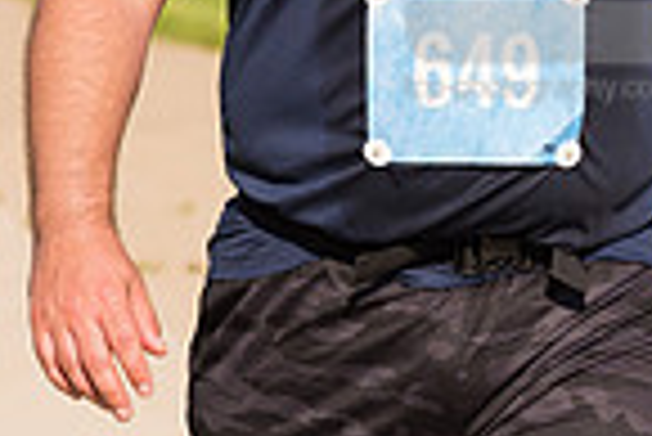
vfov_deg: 2.9
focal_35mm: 479
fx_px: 8684
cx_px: 544
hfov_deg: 4.3
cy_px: -56
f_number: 5.6
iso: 400
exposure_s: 1/2000
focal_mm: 120
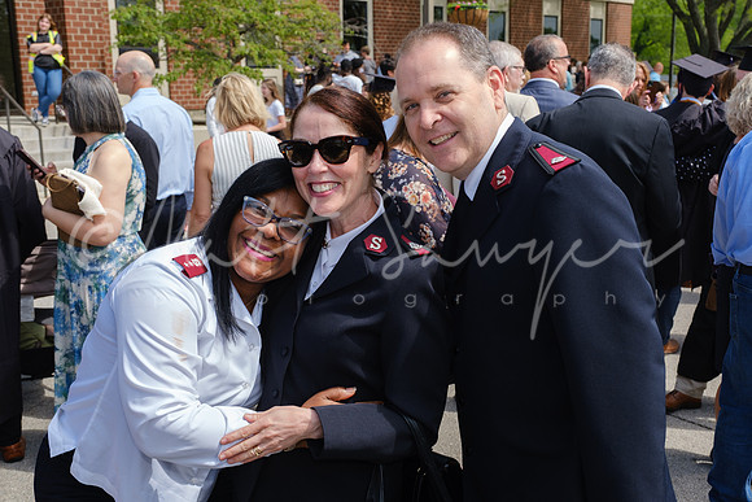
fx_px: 815
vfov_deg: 34.2
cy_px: 251
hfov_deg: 49.5
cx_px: 376
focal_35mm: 39
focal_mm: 25.7
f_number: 5
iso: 200
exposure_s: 1/500
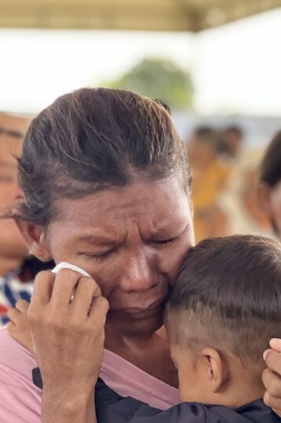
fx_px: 1804
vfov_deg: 13.3
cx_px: 150
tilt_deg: +1.0
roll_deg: +0.8
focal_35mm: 154
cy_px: 256
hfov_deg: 8.9
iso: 64
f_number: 2.8
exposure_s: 1/121
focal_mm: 9
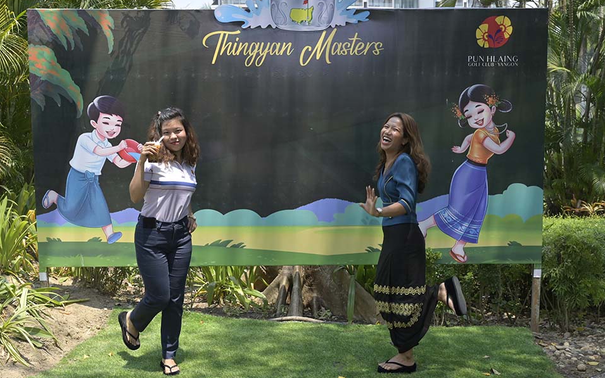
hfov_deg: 47.2
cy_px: 193
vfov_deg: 30.5
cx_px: 303
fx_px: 693
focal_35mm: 42
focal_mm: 41
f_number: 8
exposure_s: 1/250
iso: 220
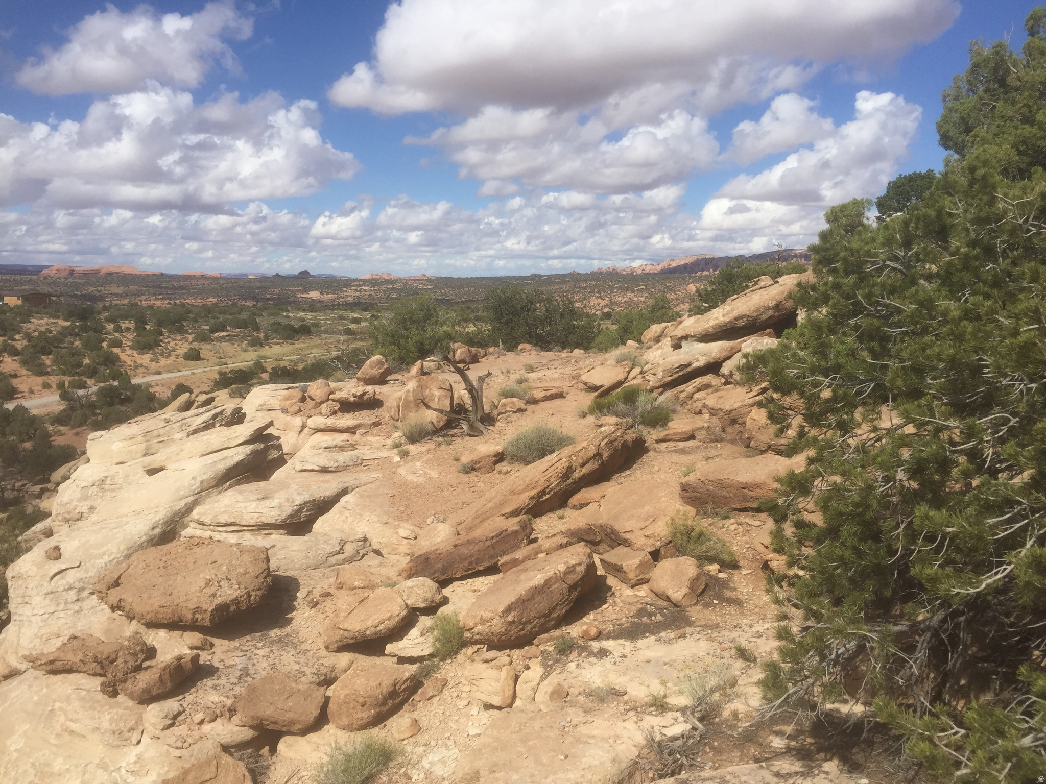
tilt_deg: -7.3
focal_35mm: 29
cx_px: 523
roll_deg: -0.7
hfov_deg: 61.7
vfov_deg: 48.2
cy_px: 392
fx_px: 876
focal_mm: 4.15
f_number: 2.2
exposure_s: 1/3597
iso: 32
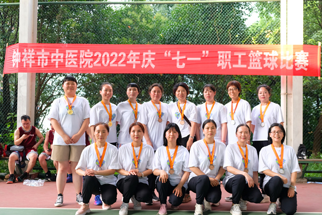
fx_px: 331
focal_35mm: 37
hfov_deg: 51.8
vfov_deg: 35.9
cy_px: 123
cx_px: 173
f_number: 3.2
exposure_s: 1/160
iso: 320
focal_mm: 20.5
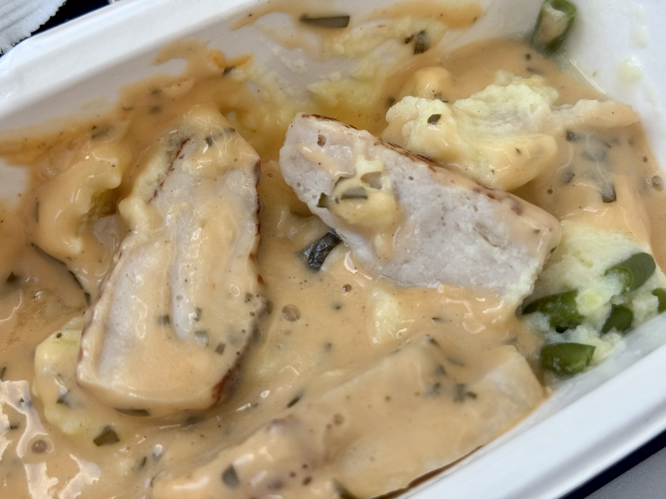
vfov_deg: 30.3
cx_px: 333
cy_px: 250
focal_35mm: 48
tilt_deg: -64.4
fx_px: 924
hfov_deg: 39.7
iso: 100
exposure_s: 1/67
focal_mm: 6.76
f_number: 1.78
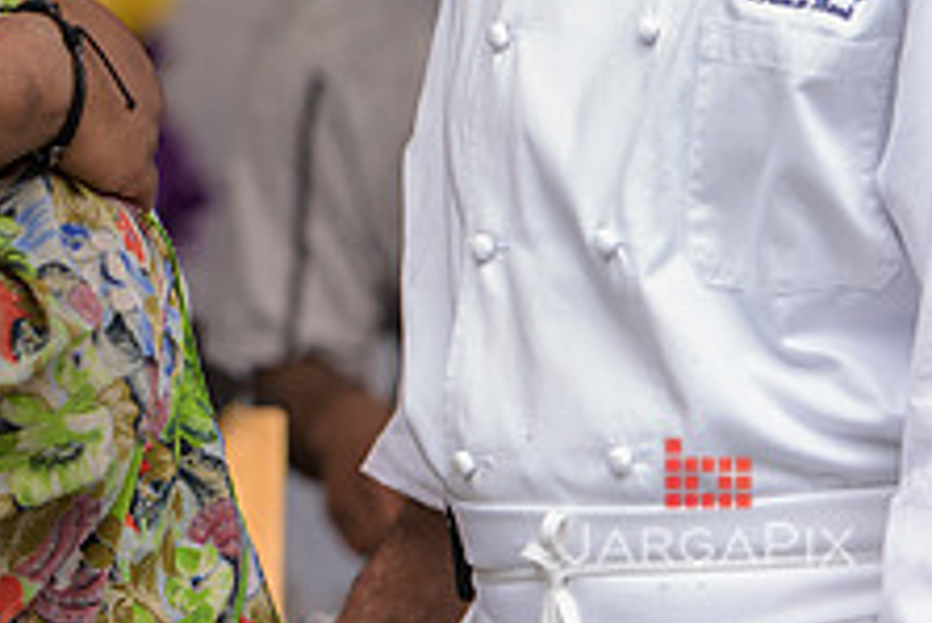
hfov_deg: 5.8
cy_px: -153
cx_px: -251
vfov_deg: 3.9
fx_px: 9093
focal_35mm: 351
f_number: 3.2
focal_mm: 135
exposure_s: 1/800
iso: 250
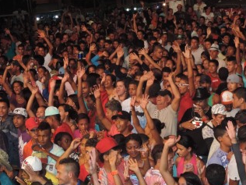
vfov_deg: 17.3
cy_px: 122
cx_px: 136
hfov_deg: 23.0
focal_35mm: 85
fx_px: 604
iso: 720
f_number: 3.7
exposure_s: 1/125
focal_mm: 10.7
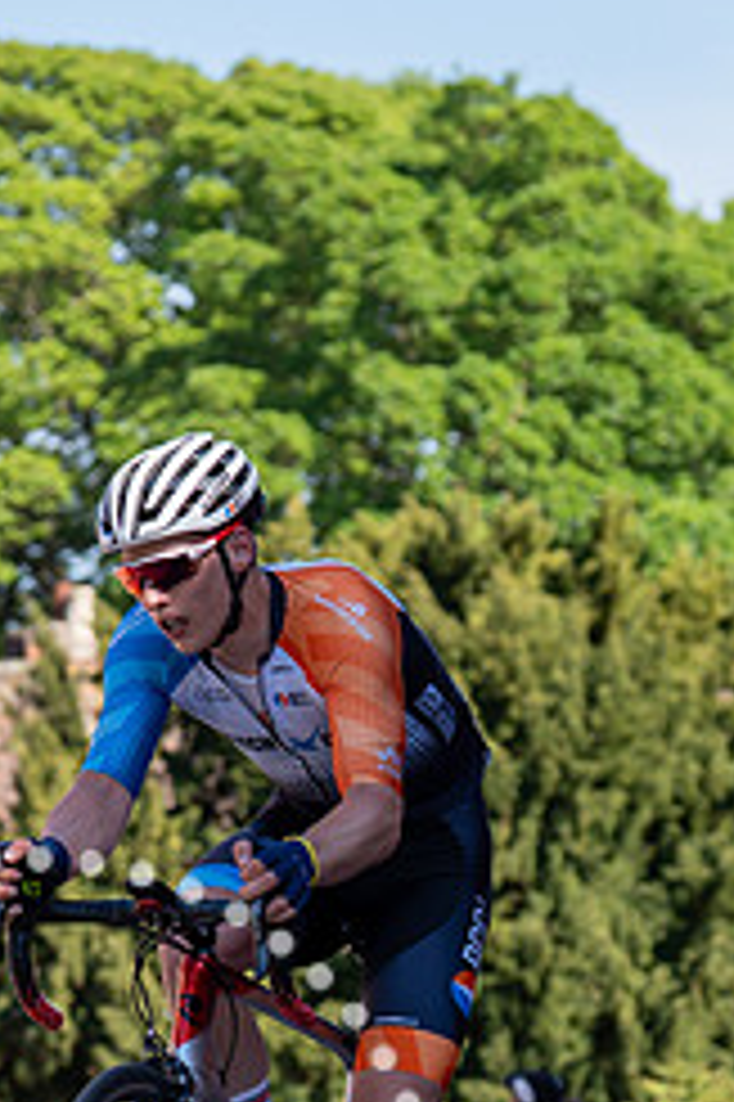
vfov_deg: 10.5
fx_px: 5972
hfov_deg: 7.0
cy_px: 883
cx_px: -31
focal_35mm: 195
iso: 125
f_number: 3.5
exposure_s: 1/1000
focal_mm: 70
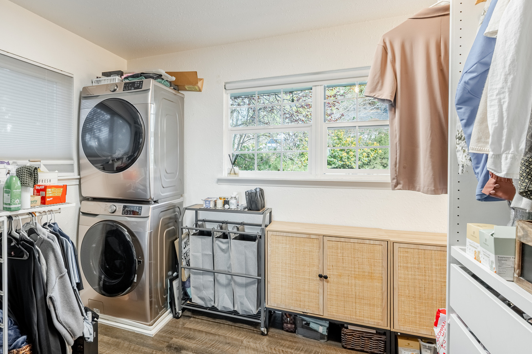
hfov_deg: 75.4
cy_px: 167
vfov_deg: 57.1
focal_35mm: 22
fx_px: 325
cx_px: 164
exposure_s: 1/250
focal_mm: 14
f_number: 8
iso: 100
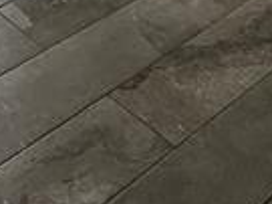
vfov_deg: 10.4
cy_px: -386
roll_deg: -2.8
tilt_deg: -8.3
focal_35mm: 106
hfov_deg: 18.6
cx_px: 117
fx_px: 832
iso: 160
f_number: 2.2
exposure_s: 1/120
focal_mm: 2.22
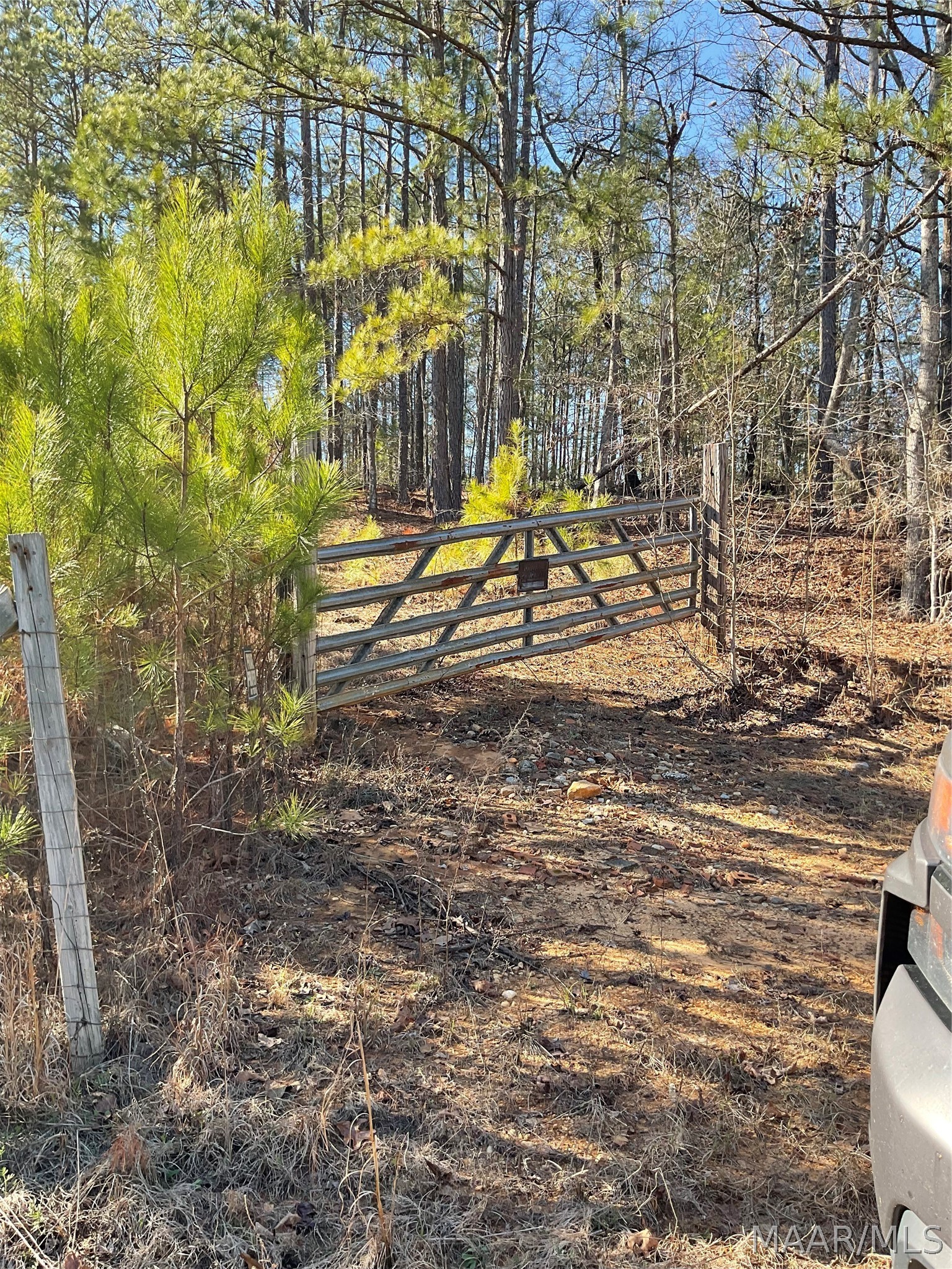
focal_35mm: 29
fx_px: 1063
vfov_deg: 61.7
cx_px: 476
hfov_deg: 48.2
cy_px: 634
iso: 16
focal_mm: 3
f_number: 1.8
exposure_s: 1/264
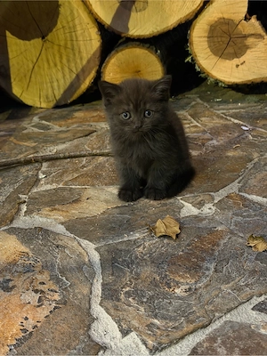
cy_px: 178
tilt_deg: -22.2
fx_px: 494
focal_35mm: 48
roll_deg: +1.4
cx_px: 134
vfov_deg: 39.7
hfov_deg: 30.3
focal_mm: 6.76
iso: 640
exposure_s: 1/20
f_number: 1.78
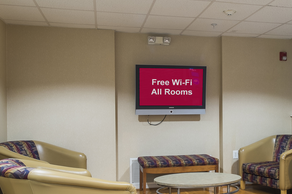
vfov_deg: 34.9
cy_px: 116
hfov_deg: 50.1
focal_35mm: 38
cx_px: 184
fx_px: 308
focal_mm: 12.6
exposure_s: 1.7
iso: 200
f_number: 11
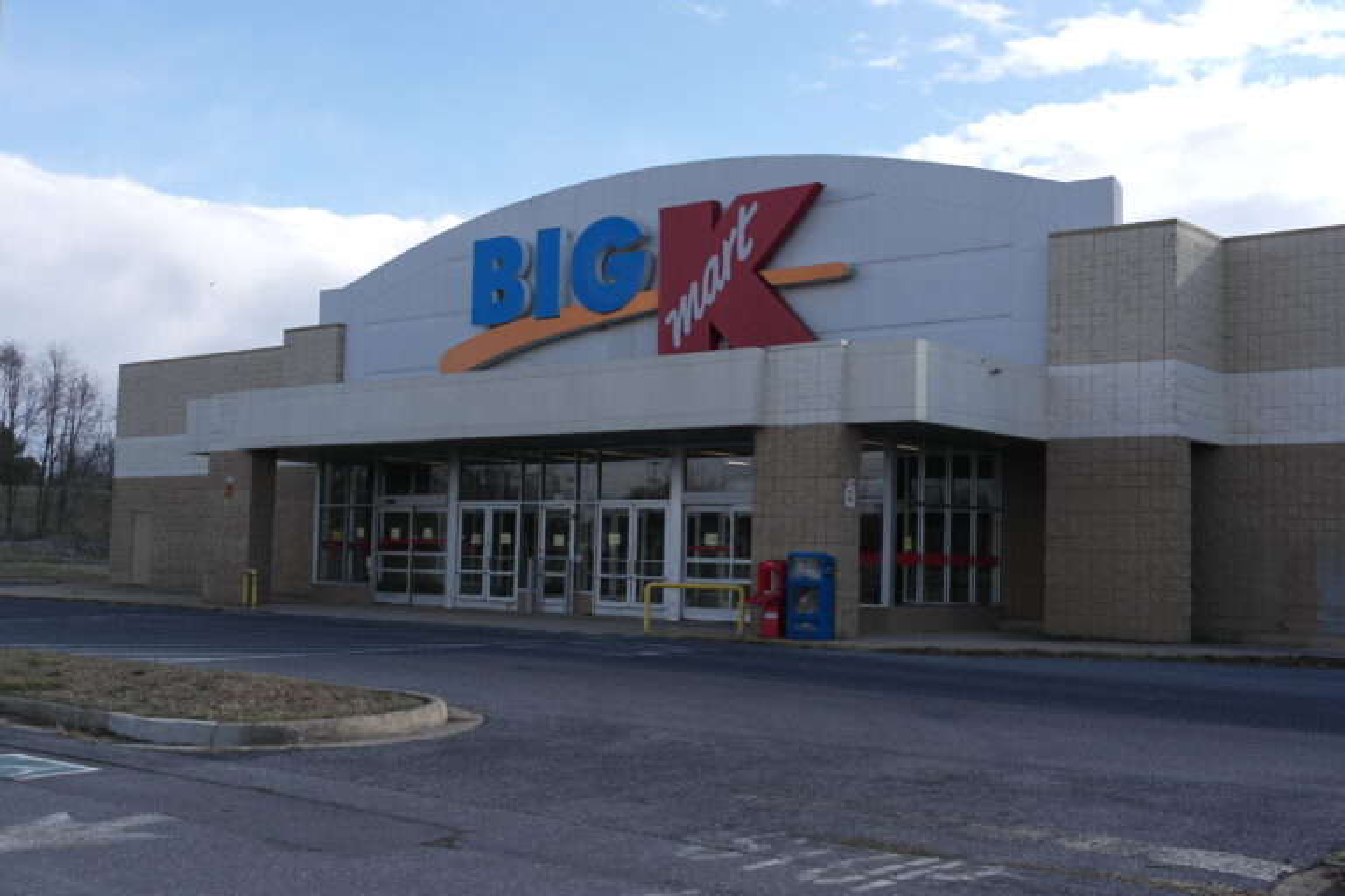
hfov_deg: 45.4
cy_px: 448
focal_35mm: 43
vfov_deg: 31.2
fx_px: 1606
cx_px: 672
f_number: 6.3
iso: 100
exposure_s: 1/250
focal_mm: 28
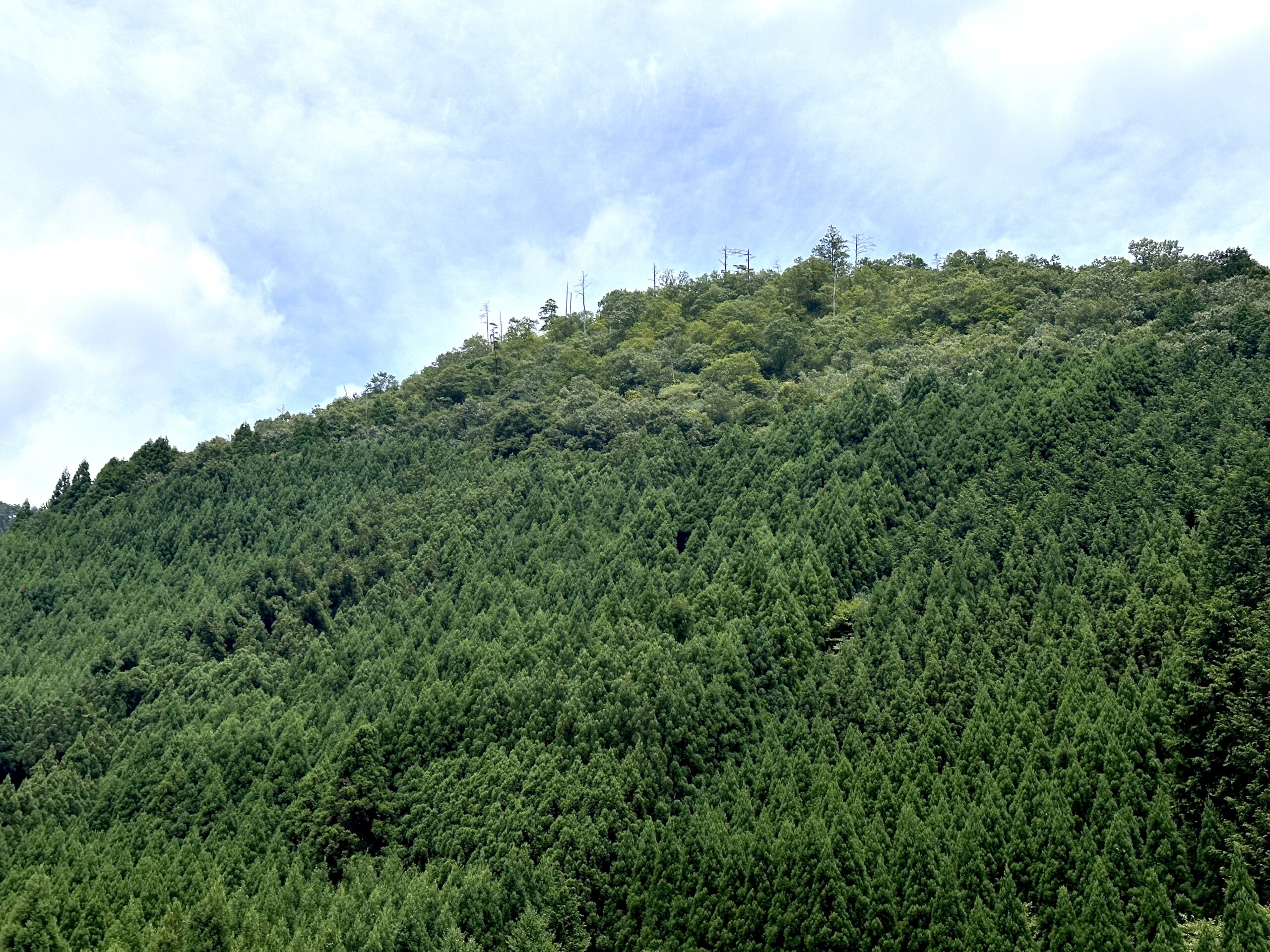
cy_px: 476
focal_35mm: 48
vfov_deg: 30.3
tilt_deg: +20.0
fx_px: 1761
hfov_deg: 39.7
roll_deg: -1.1
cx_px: 635
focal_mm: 6.86
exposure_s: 1/8929
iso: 64
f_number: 1.78
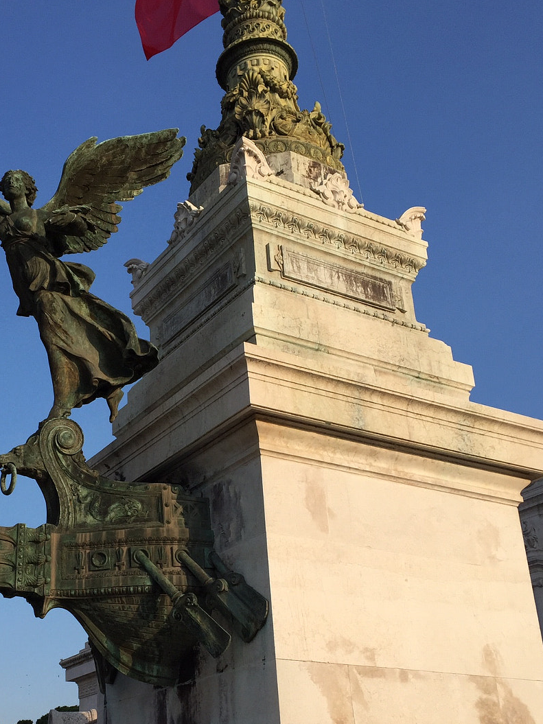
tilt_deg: +22.8
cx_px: 152
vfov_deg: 42.6
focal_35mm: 44
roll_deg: +1.1
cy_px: 454
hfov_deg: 32.4
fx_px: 920
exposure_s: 1/1522
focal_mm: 4.15
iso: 32
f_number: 2.2
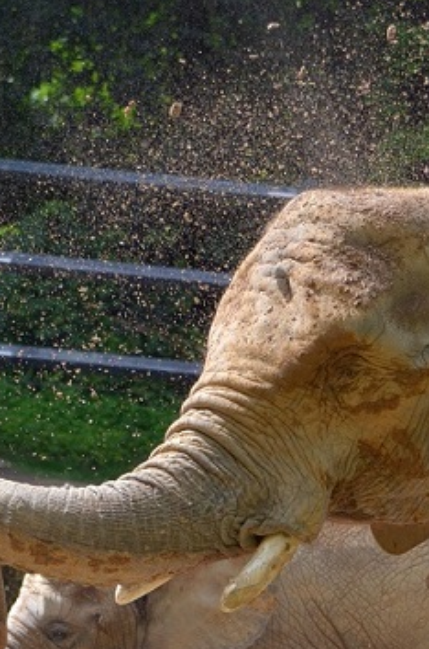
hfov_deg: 4.8
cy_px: 425
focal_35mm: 287
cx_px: 305
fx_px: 5160
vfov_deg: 7.2
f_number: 5
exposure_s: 1/1250
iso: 400
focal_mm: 86
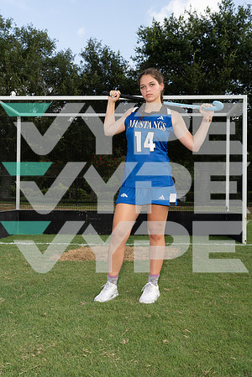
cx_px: 126
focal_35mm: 36
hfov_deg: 36.9
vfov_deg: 53.1
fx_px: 378
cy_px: 188
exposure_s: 1/250
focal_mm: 36
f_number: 8
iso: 125
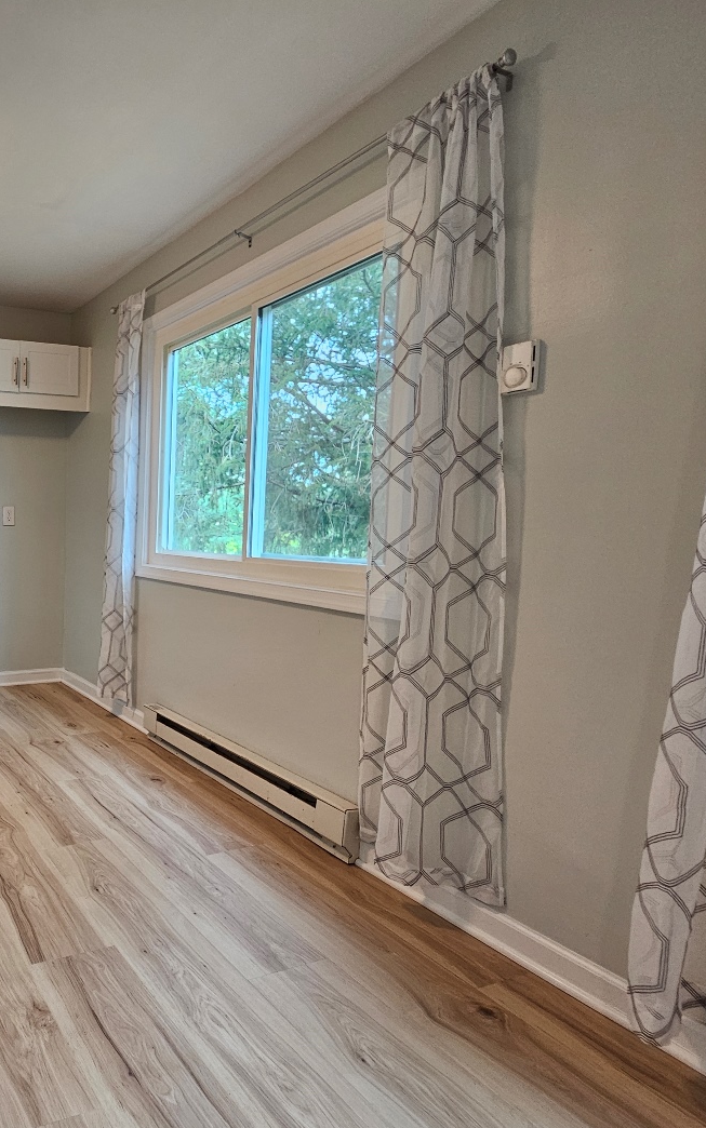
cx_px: 6
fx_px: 585
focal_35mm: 19
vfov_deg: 88.0
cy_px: 577
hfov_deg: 50.7
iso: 100
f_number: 2.2
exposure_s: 1/60
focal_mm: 2.2
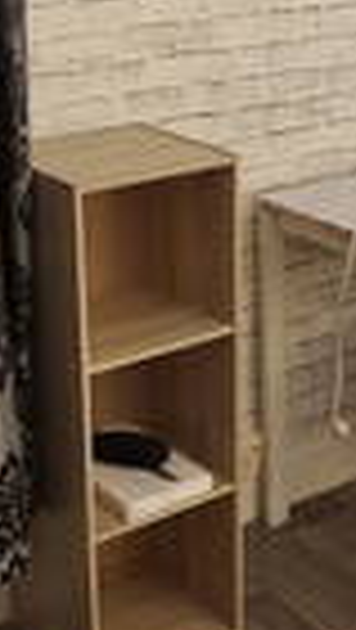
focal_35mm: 73
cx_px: 194
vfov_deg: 28.7
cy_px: 189
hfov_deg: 16.6
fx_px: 1222
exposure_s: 1/33.3
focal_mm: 5.4
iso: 640
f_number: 1.8
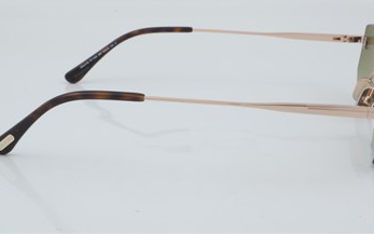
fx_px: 897
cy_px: 92
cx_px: 195
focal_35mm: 88
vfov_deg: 14.8
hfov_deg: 23.5
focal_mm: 50
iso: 100
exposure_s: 1/4
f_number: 29
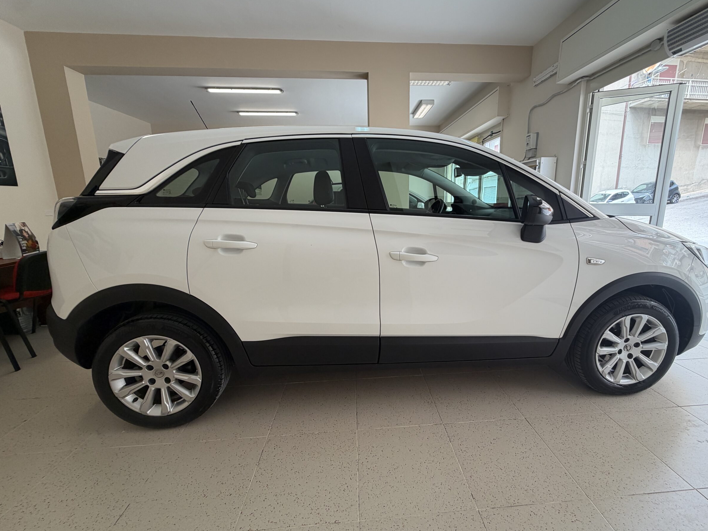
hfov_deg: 98.0
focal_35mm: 15
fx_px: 307
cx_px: 377
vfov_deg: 81.7
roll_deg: +0.6
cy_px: 257
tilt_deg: -10.9
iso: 64
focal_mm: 2.22
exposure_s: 1/100
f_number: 2.2
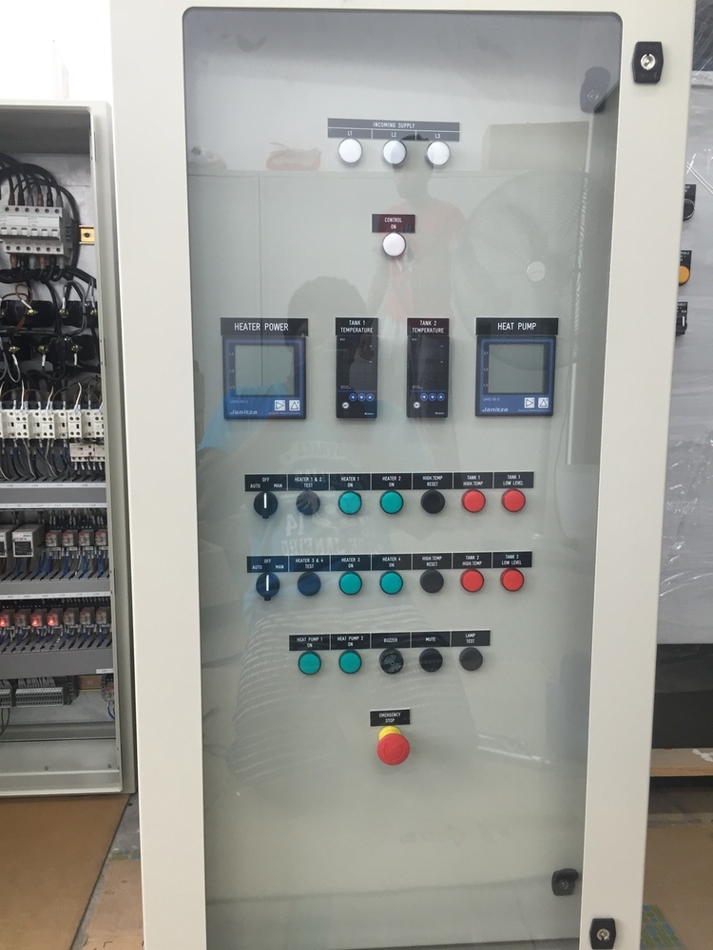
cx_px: 356
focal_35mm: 29
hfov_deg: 48.2
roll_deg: -0.4
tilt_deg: -8.4
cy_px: 475
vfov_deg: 61.7
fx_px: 796
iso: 80
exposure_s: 1/33
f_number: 2.2
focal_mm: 4.15
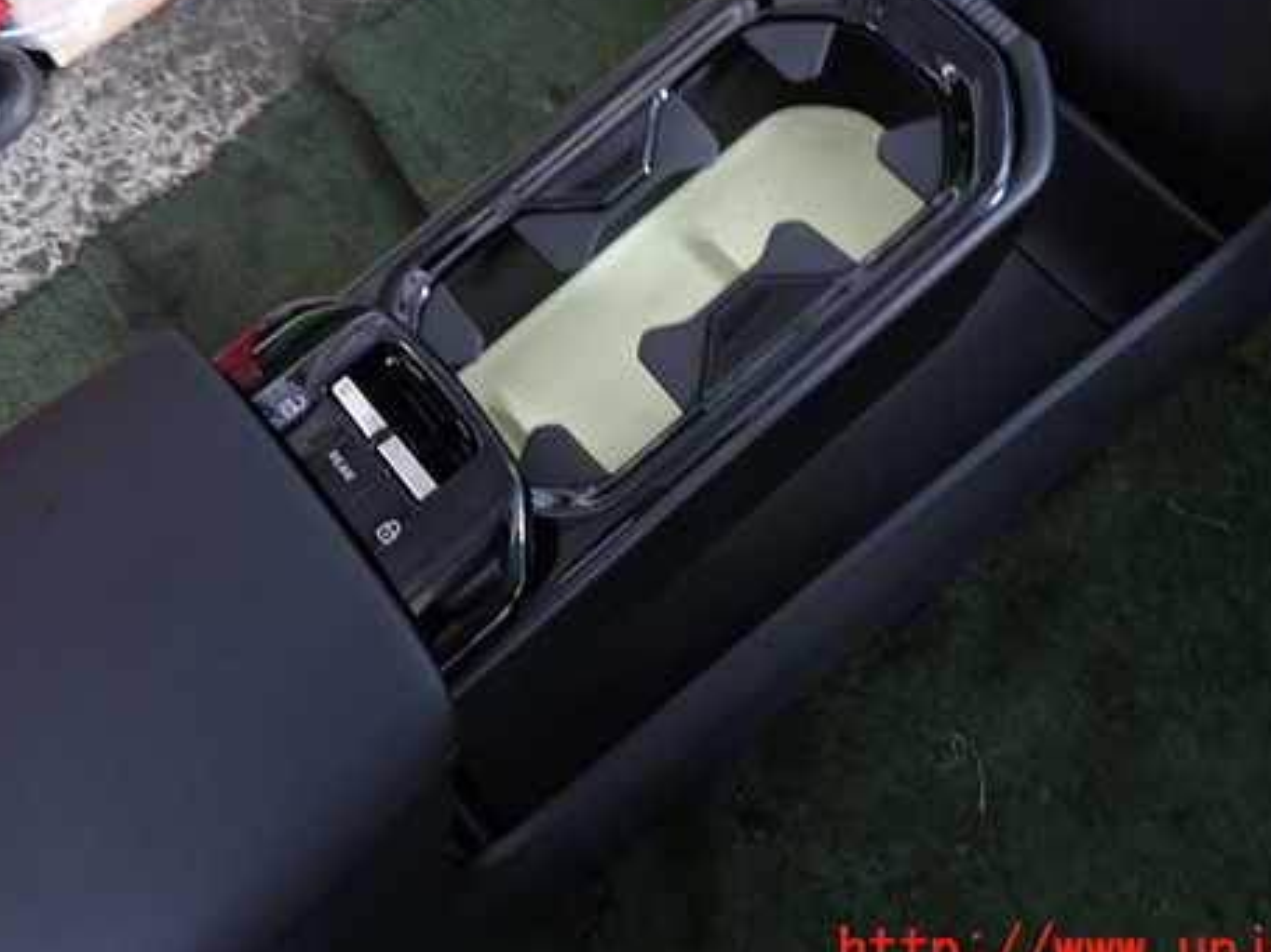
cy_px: 360
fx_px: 1211
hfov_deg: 55.4
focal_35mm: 33
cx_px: 631
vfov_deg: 42.6
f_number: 2
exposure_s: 1/30
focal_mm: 4.5
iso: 200
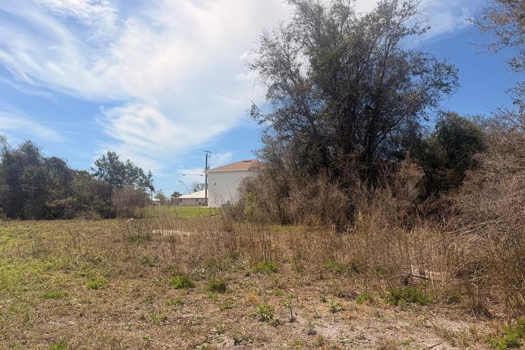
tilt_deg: -2.5
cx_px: 253
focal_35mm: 26
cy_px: 199
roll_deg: -0.1
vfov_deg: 49.4
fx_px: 379
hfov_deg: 69.4
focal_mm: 6.76
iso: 80
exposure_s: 1/8130
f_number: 1.78
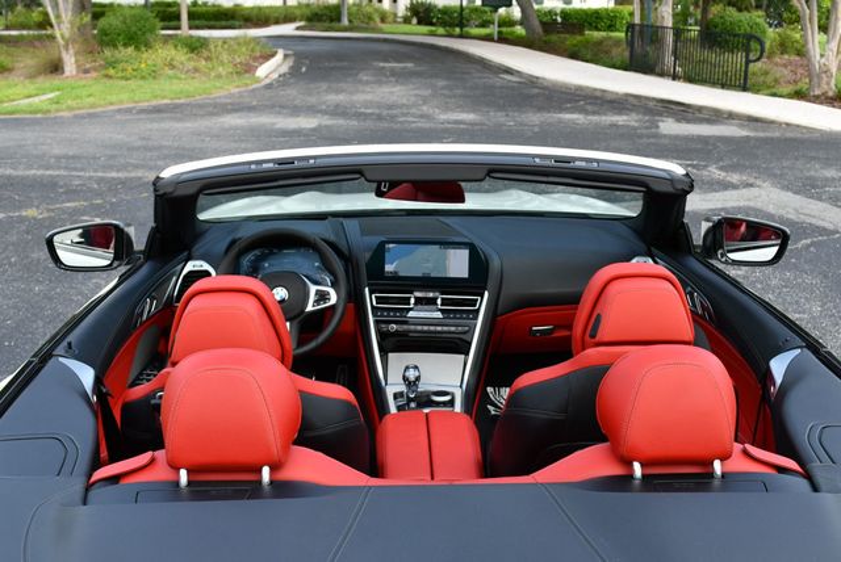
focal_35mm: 44
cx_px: 420
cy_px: 281
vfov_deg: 30.6
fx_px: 1029
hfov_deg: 44.5
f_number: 5.6
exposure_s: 1/250
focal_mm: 22
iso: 250
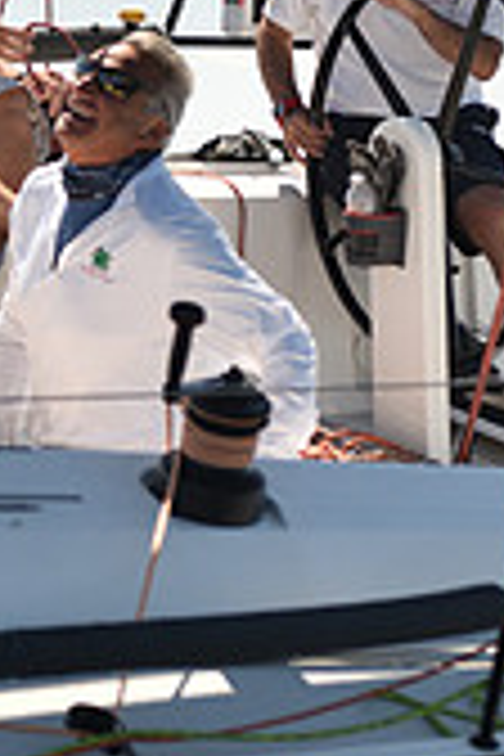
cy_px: 189
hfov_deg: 5.7
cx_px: 286
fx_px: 5061
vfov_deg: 8.5
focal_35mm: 241
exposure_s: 1/1600
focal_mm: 70
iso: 250
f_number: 2.8
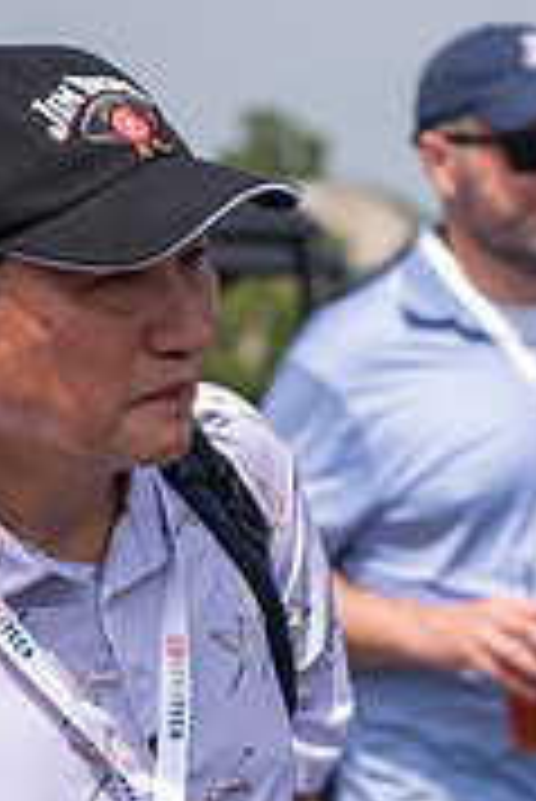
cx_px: 500
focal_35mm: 228
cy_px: 603
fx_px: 5082
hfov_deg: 6.0
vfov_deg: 9.0
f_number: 4
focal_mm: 70
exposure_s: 1/2000
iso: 250
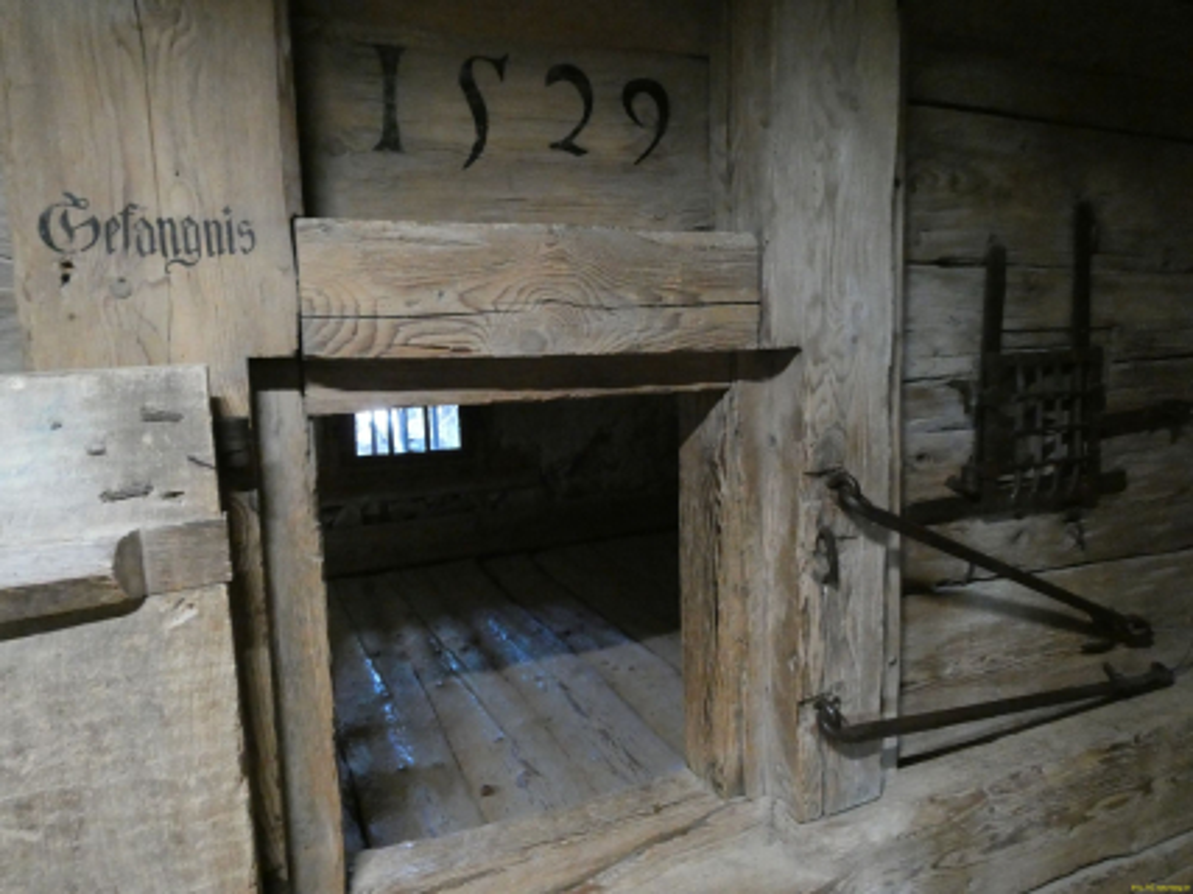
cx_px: 596
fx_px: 827
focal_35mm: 24
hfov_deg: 71.6
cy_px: 447
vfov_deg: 56.8
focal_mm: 4.3
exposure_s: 1/15
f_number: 3.3
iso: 1600
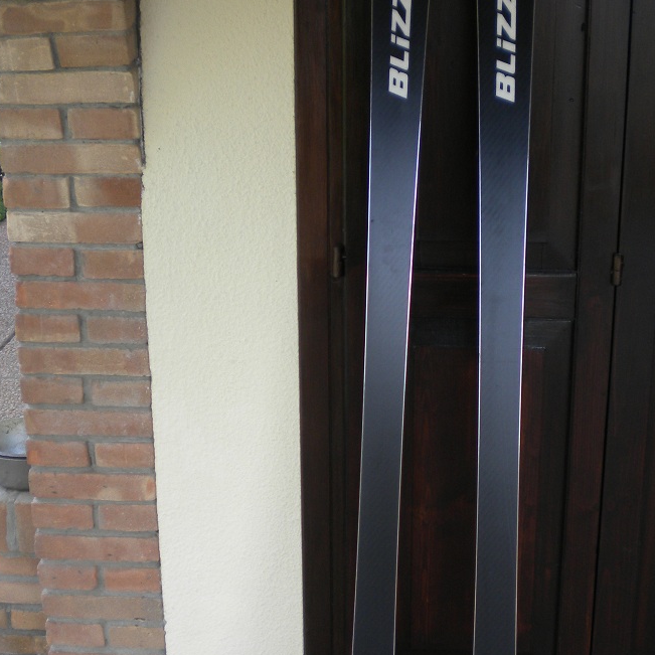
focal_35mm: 52
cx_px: 400
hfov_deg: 32.7
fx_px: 1113
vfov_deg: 32.7
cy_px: 374
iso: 80
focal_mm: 6.3
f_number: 3.1
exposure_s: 1/91.7
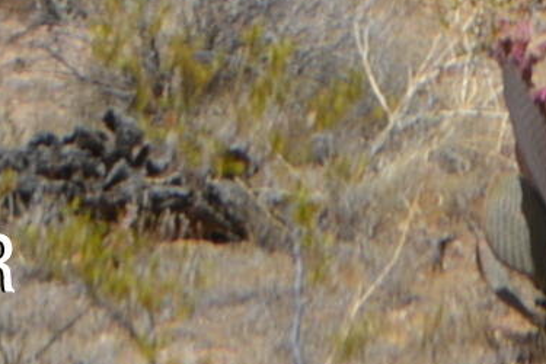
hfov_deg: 3.8
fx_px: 7992
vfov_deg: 2.5
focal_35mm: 527
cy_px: -1059
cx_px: 1709
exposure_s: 1/320
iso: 100
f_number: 9
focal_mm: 44
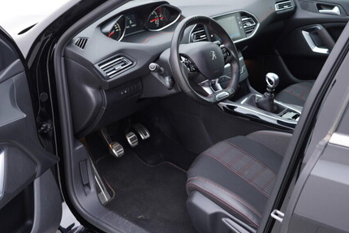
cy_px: 108
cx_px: 166
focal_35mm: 46
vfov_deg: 29.3
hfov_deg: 42.7
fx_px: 446
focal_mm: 24
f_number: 2.8
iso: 125
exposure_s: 1/40
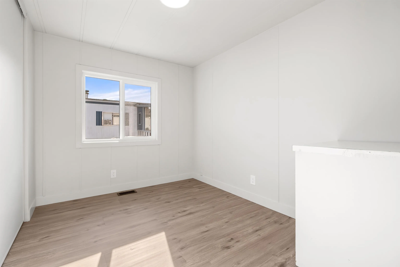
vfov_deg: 77.3
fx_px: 167
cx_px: 200
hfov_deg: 100.4
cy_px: 134
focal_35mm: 15
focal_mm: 10
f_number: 7.1
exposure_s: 1/320
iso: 320
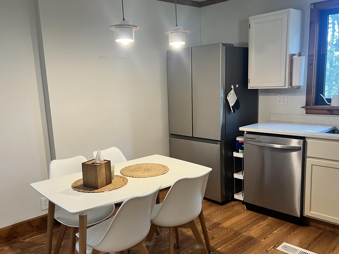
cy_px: 141
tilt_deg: -11.4
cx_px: 160
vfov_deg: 44.1
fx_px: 313
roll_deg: +3.2
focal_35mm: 32
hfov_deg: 56.8
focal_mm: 5.7
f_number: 1.5
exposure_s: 1/60
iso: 100
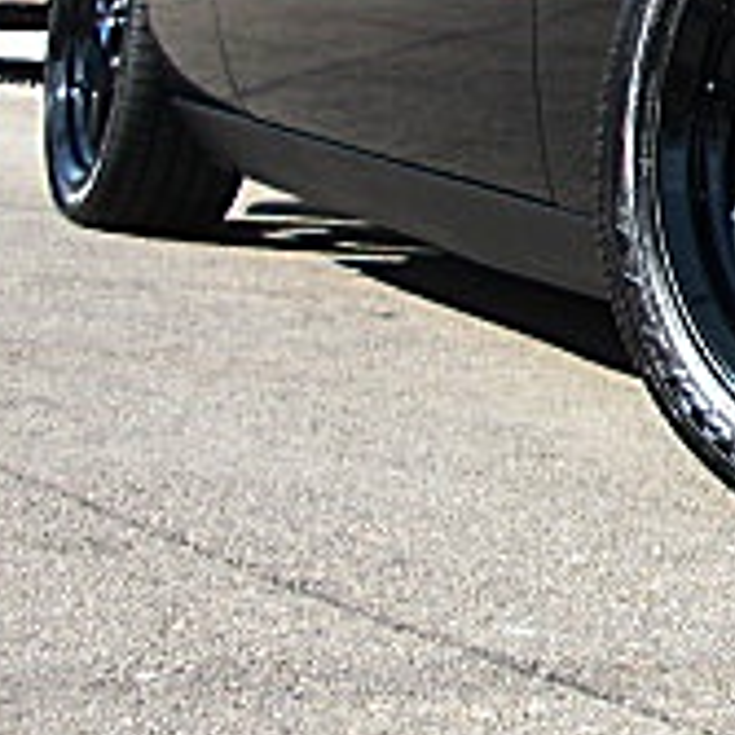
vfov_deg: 14.2
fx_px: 2931
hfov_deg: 12.9
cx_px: 1342
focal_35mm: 122
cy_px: 75
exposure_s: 1/320
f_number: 2.8
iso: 50
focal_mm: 6.3
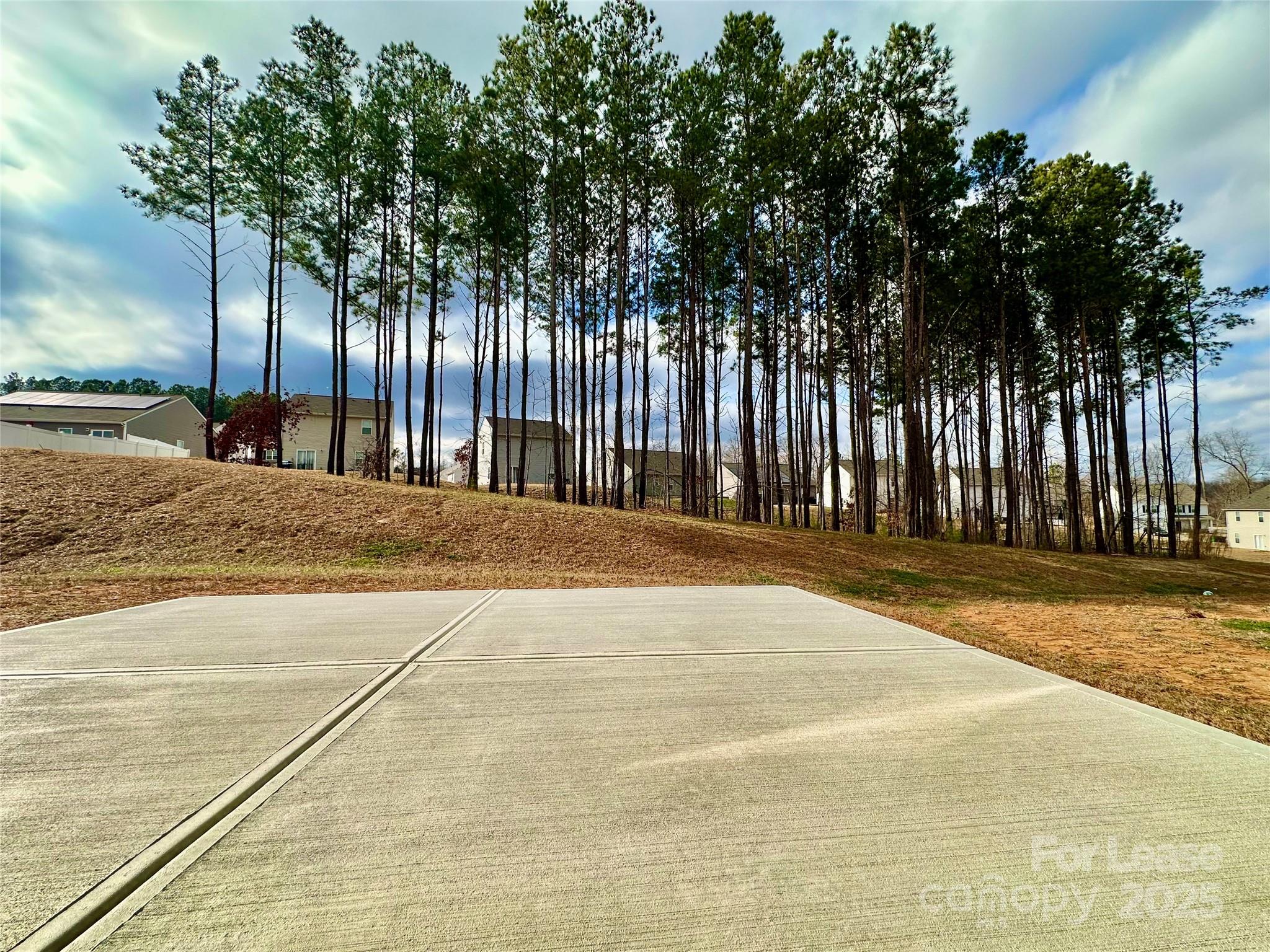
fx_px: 514
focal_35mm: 14
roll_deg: -0.2
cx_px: 635
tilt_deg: +3.5
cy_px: 476
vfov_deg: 85.7
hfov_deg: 102.1
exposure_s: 1/1887
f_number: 2.2
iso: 50
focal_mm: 2.22
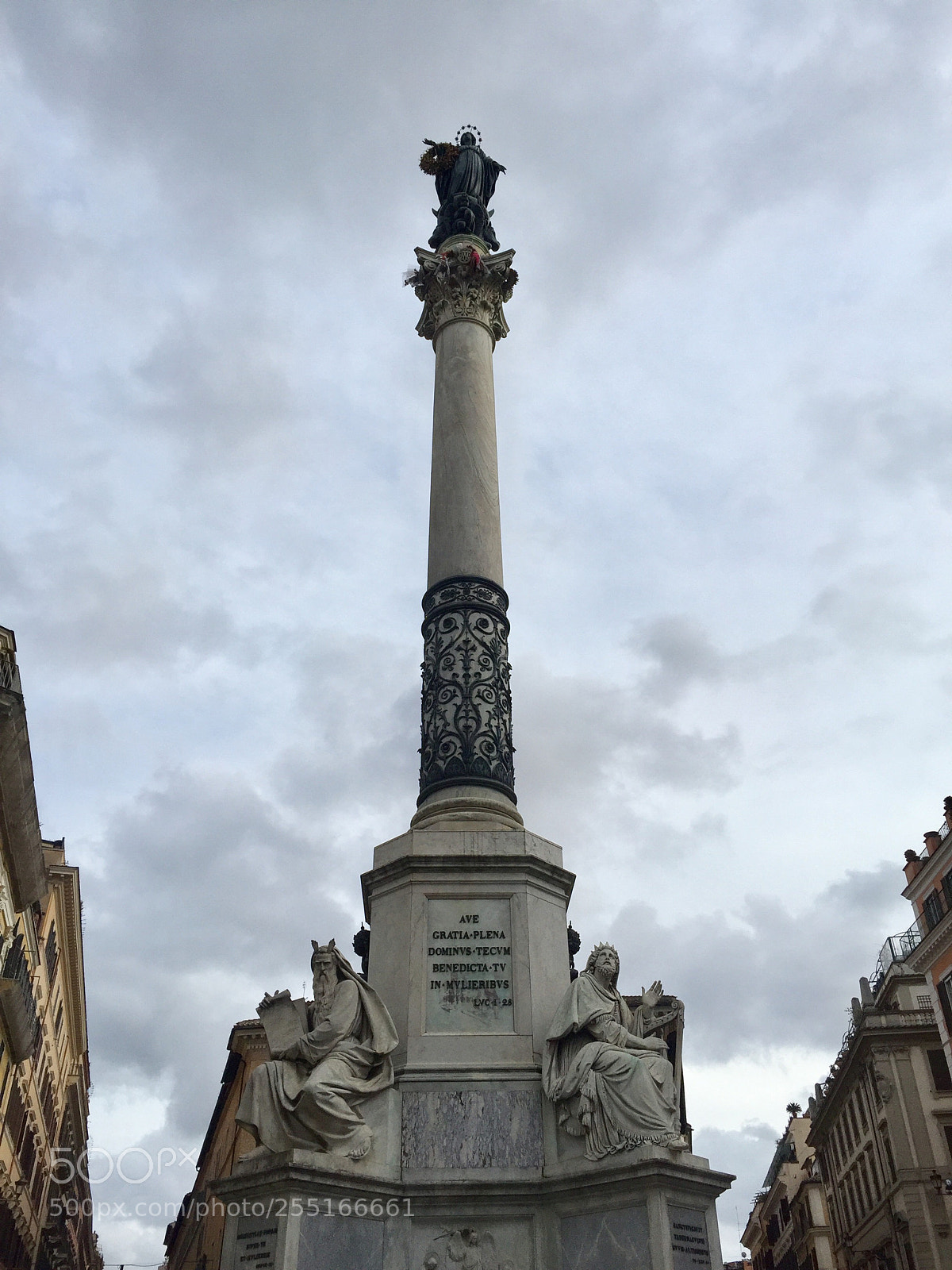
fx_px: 1063
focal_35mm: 29
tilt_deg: +34.9
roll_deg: +1.7
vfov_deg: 61.7
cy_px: 635
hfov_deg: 48.2
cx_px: 476
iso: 32
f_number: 2.2
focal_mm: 4.15
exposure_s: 1/1522
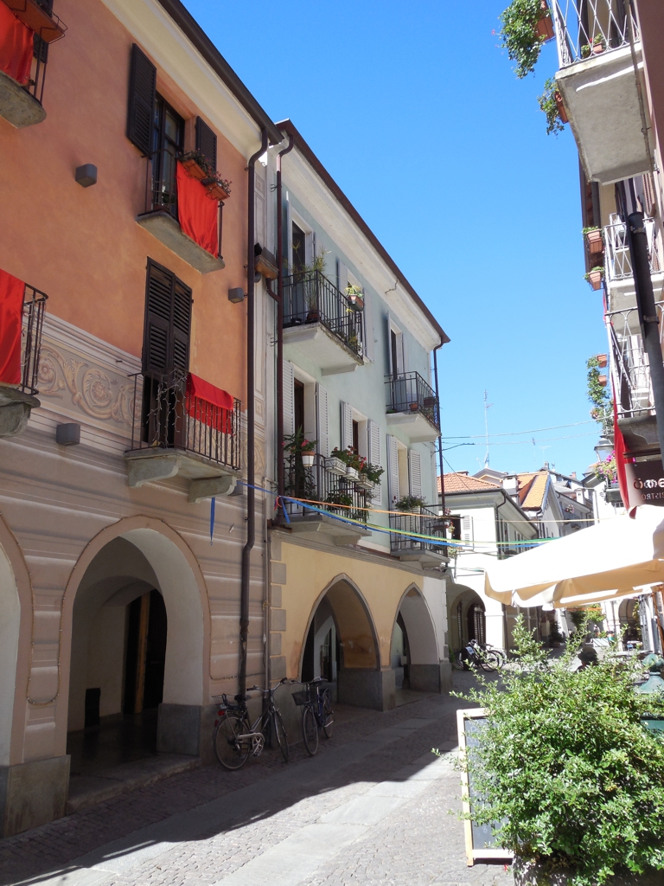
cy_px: 443
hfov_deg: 46.8
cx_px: 332
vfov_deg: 60.0
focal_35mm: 30
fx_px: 767
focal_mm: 5.3
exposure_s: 1/640
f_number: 3.2
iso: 125
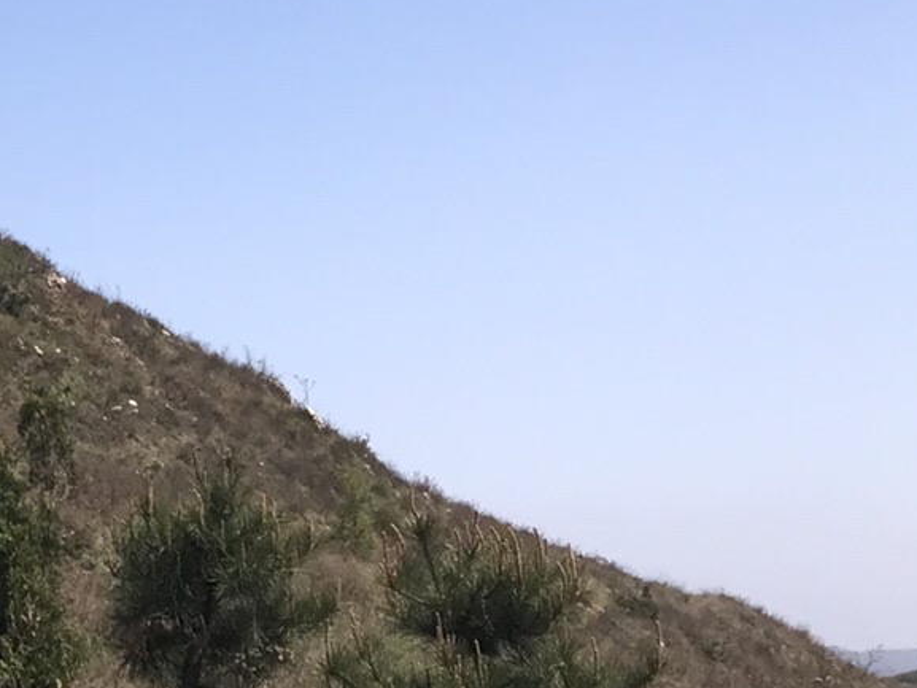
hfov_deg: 17.5
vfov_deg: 15.2
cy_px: 216
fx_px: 2570
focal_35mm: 97
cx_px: -574
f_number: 1.8
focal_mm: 3.99
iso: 20
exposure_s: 1/2283
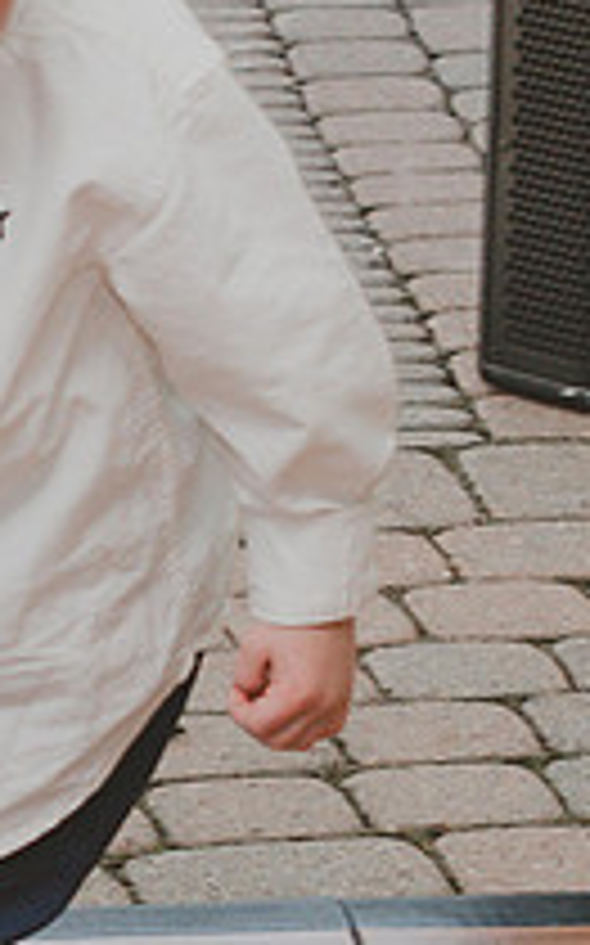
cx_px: -241
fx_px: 7059
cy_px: 704
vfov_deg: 7.7
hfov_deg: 4.8
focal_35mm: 274
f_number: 5.3
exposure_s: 1/60
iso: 1000
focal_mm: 48
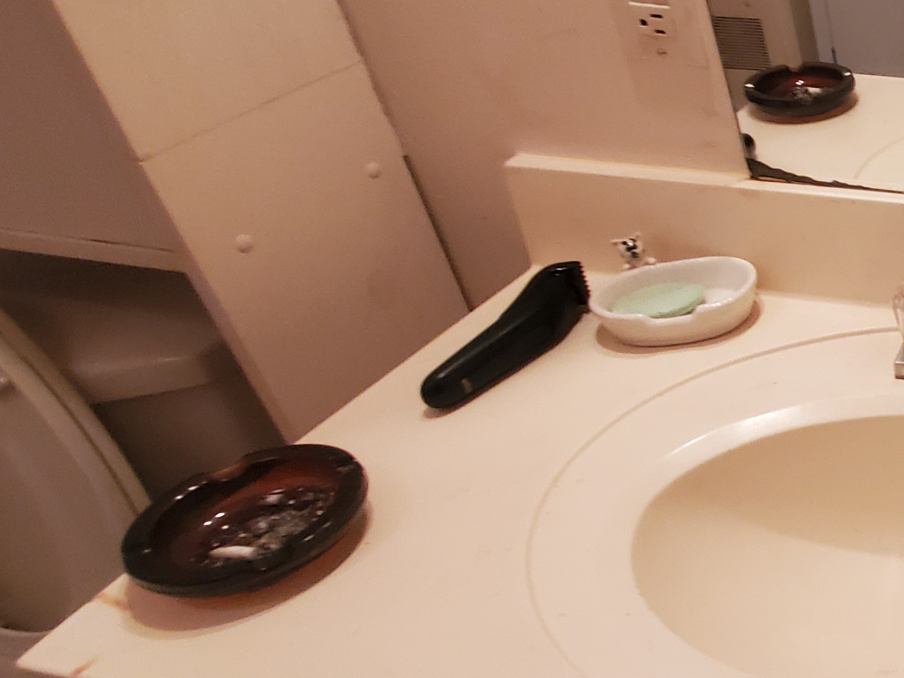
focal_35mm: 39
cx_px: 1217
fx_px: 1018
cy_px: 331
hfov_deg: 33.0
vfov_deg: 36.8
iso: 500
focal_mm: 1.8
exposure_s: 1/30
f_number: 2.2
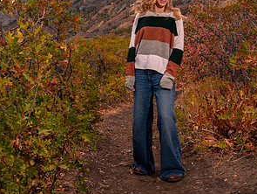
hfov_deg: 39.4
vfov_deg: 29.7
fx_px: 357
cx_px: 100
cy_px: 41
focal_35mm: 48
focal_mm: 24
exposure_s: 1/160
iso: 1250
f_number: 5.6
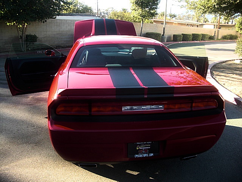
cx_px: 121
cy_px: 91
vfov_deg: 39.7
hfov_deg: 51.4
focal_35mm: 36
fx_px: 252
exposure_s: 1/125
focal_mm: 6.3
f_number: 2.8
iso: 50
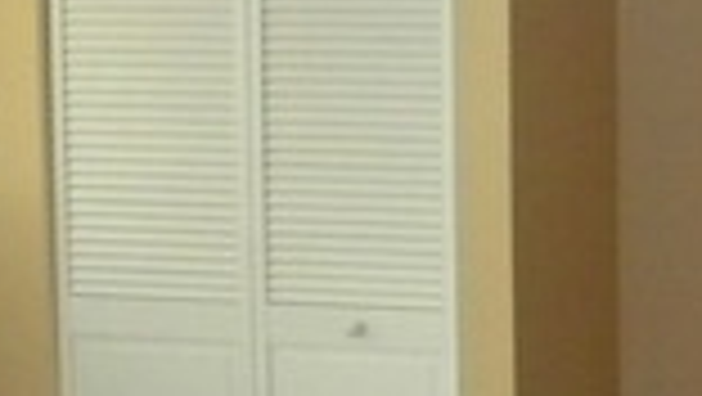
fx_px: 2328
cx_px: 945
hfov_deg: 16.1
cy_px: 266
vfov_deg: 9.7
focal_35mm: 125
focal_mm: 5
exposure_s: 1/26
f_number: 3.5
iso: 400
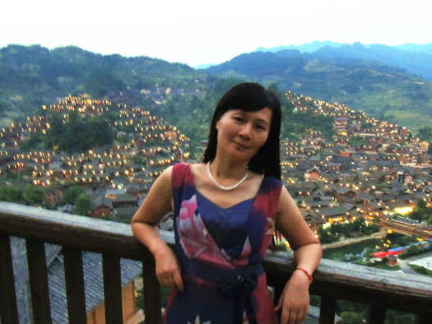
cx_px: 221
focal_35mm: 32
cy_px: 203
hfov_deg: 56.8
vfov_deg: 43.8
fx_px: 399
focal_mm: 4.3
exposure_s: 1
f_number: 8.3
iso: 800
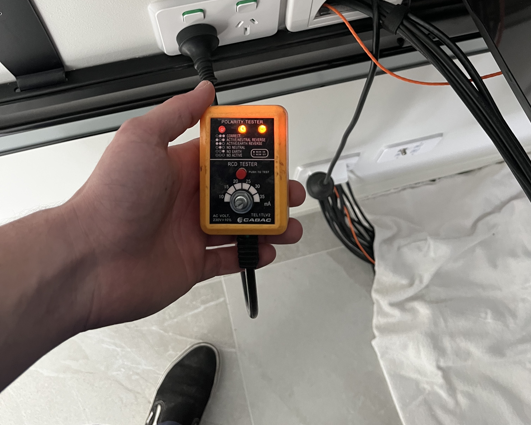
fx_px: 534
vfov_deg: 41.4
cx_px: 267
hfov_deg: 52.8
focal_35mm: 34
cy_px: 83
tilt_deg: -63.7
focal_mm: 5.1
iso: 200
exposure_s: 1/50
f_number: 1.6
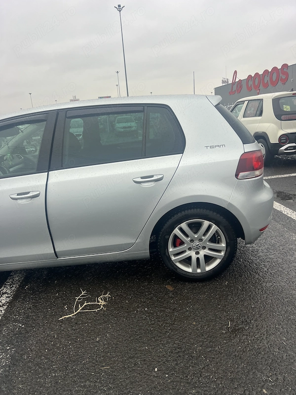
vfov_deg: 67.3
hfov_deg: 53.1
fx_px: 296
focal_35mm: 26
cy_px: 198
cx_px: 148
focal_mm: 5.7
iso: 50
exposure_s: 1/413
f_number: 1.5
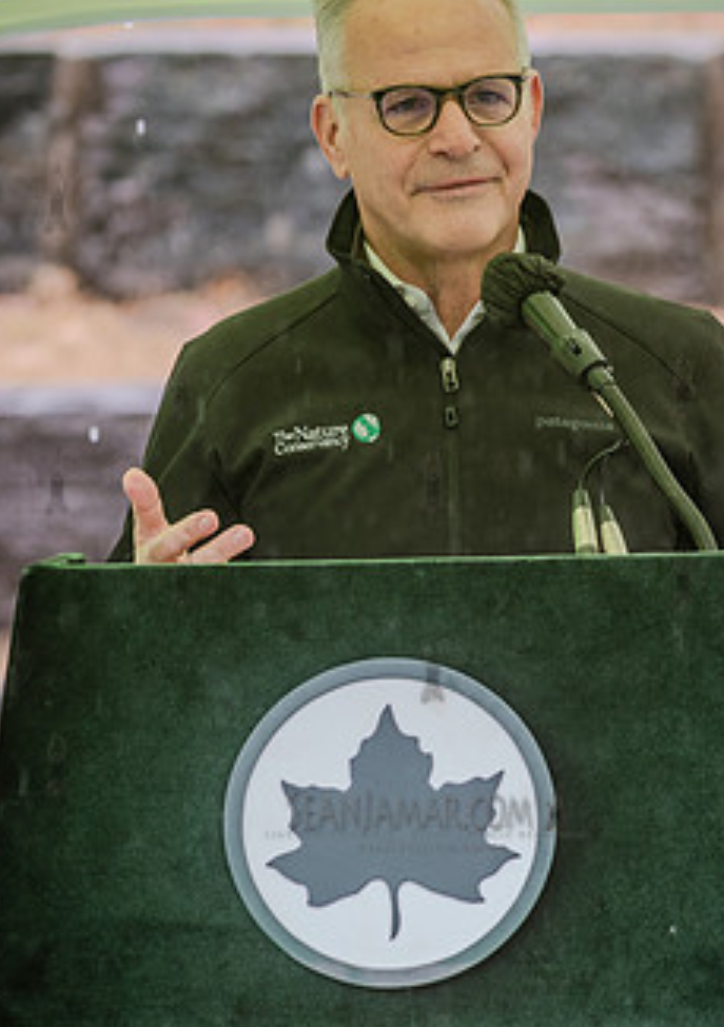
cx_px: 445
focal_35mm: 462
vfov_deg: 4.4
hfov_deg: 3.1
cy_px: 391
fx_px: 13421
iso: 640
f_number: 5.6
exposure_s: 1/250
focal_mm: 200
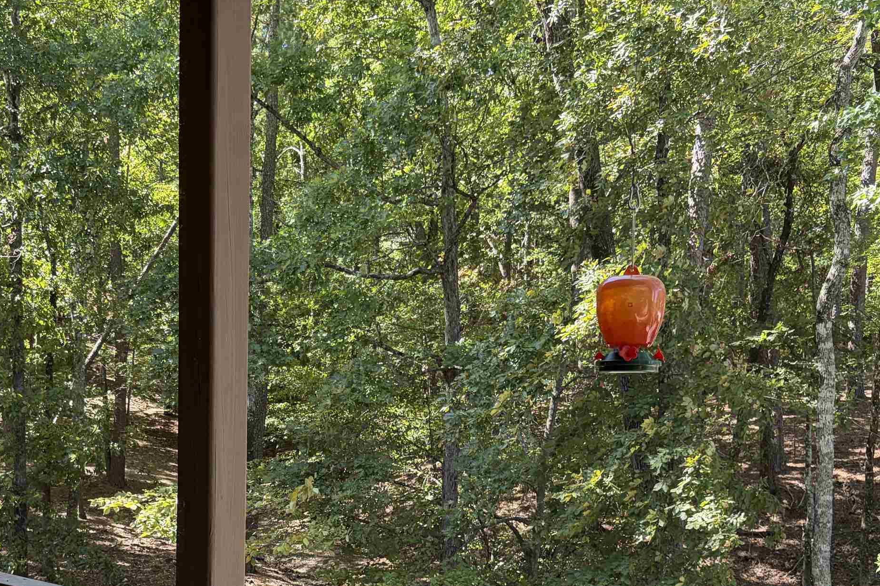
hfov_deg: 42.7
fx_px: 1100
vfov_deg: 29.2
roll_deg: -0.3
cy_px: 471
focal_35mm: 45
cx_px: 255
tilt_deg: -3.8
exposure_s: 1/204
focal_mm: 5.96
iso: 80
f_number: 1.6
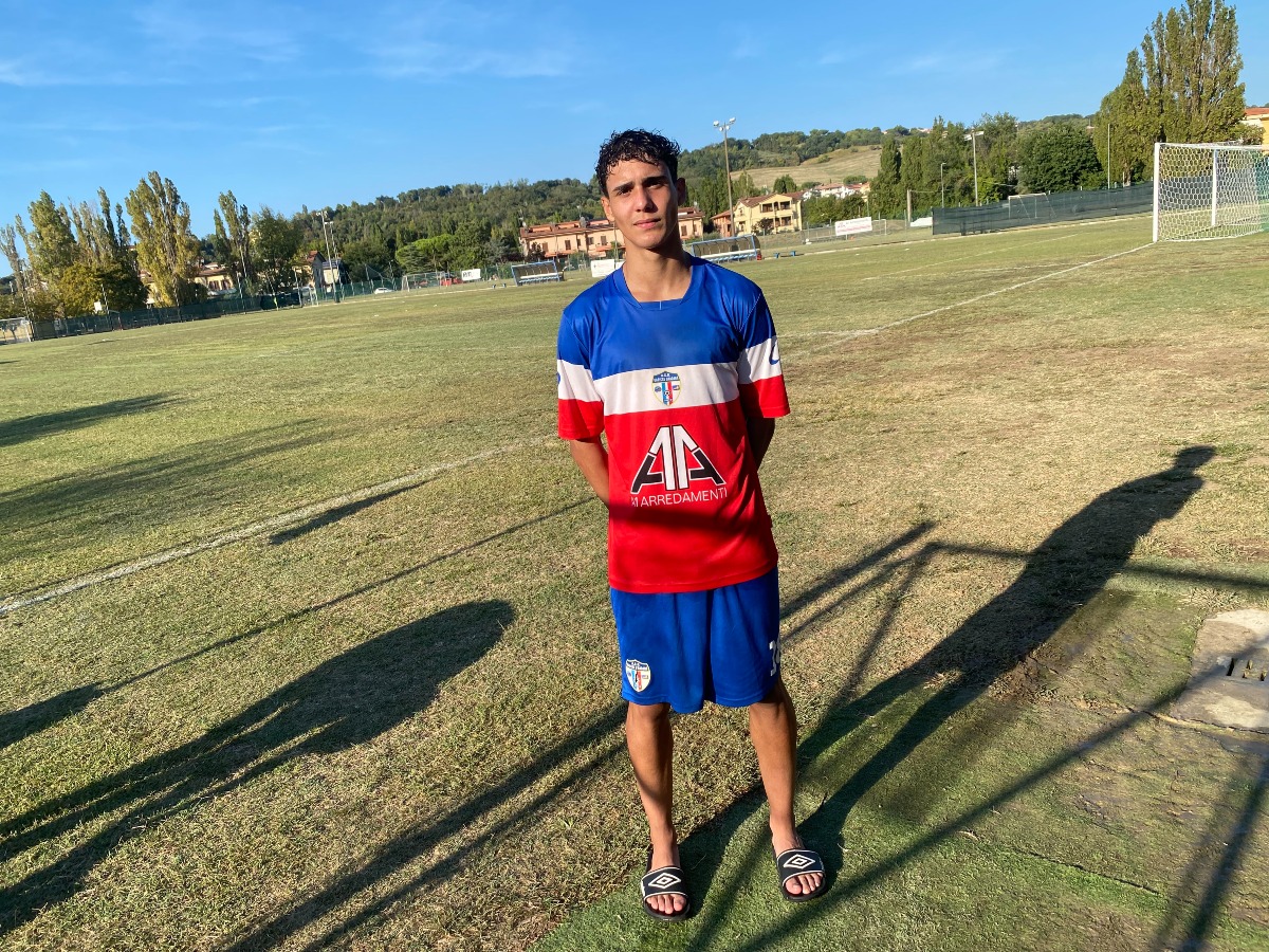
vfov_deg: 53.1
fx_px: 953
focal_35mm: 26
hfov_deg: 67.3
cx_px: 634
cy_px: 476
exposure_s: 1/1961
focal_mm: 4.25
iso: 32
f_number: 1.8
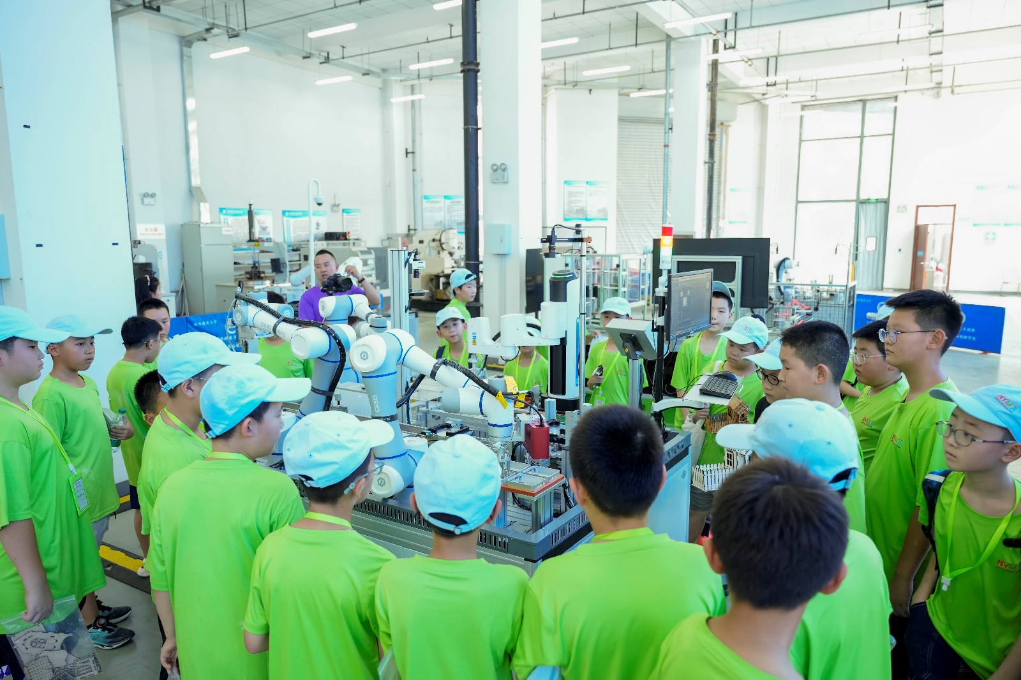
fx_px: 712
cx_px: 510
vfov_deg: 51.1
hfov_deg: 71.3
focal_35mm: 25
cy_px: 340
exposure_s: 1/160
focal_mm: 25.1
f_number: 3.2
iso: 1600
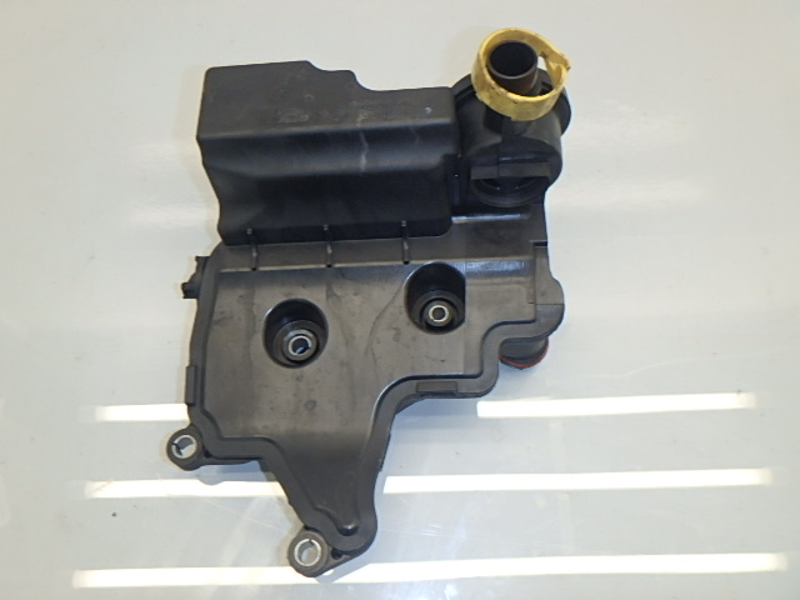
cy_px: 300
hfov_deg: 54.0
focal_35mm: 34
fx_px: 786
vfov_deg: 41.8
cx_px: 400
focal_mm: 6
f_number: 4.9
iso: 200
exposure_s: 1/40
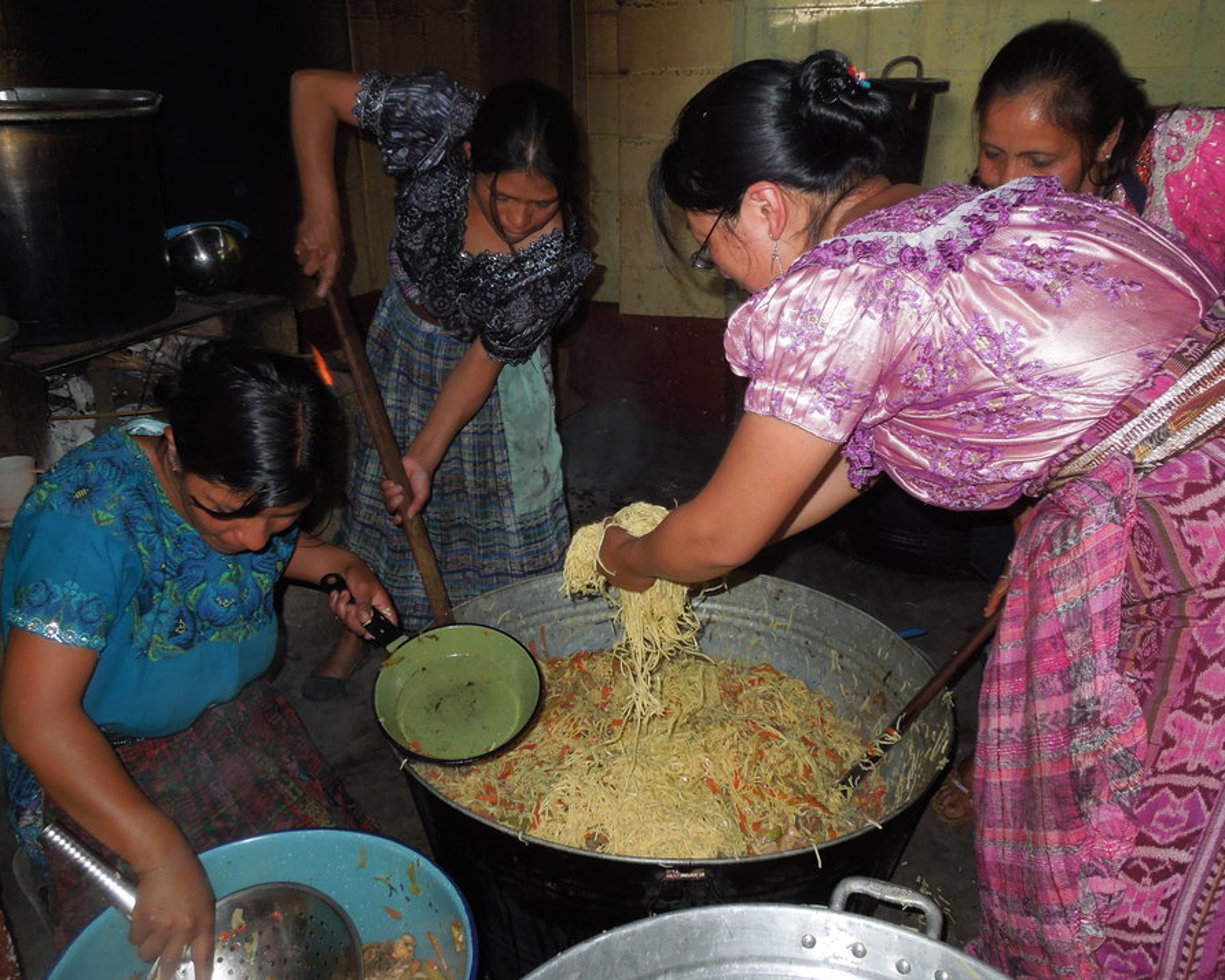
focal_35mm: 28
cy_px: 472
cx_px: 636
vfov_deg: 51.5
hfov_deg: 62.2
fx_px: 1015
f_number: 3.3
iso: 200
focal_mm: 4.5
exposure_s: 1/30
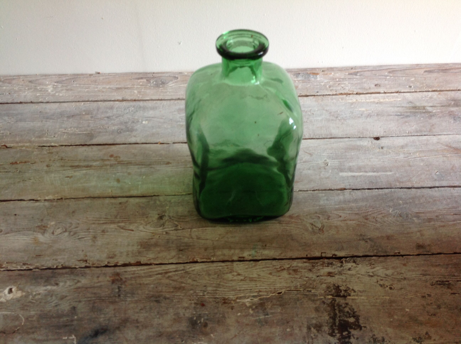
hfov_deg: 52.7
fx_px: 465
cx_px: 230
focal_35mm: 35
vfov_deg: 40.6
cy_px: 172
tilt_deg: -45.2
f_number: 2.4
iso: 64
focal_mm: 4.28
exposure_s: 1/15
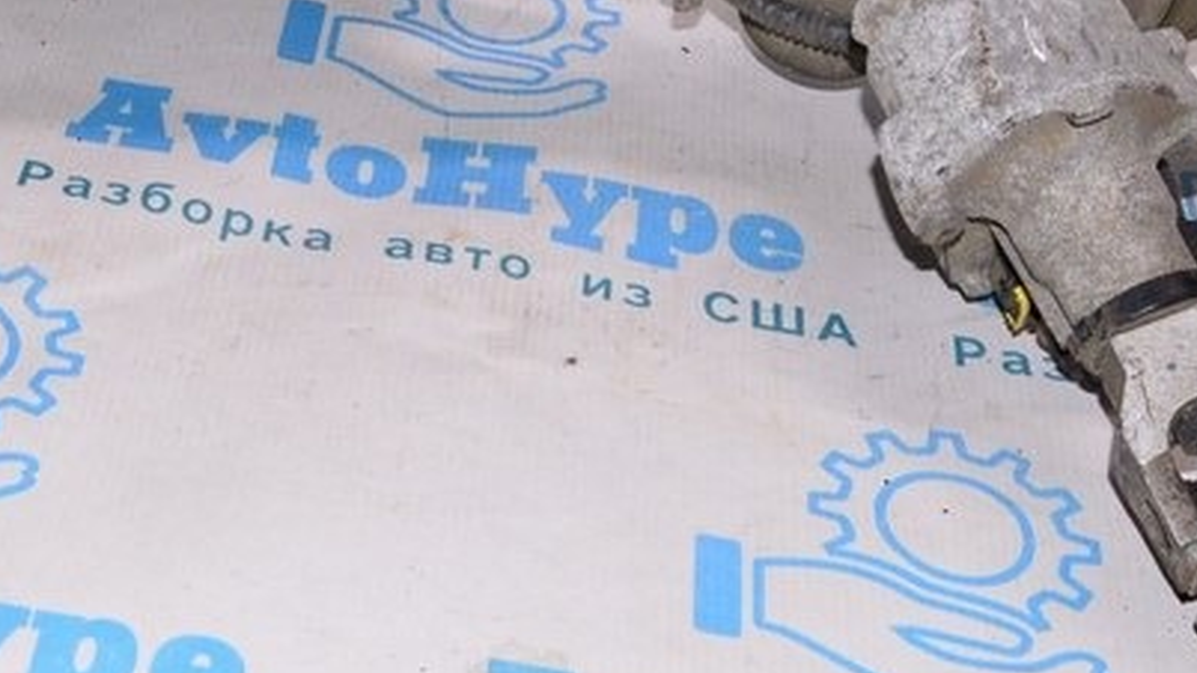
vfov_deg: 13.6
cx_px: 229
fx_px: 2793
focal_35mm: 88
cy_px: 55
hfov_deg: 23.8
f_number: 8
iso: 1600
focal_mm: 22
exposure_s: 1/200
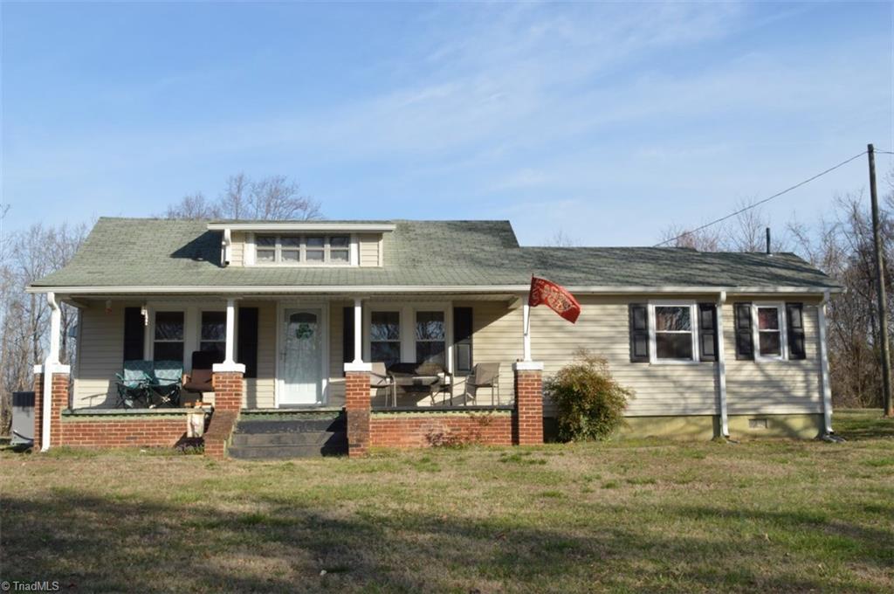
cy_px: 297
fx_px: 930
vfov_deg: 35.4
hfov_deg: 51.3
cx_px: 447
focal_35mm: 38
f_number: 20
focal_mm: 25
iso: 400
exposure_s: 1/200
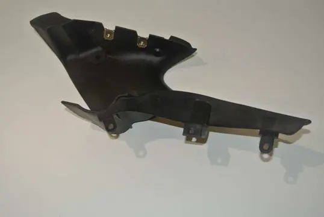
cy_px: 108
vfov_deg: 32.0
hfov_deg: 46.4
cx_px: 162
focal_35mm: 42
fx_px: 378
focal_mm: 15.7
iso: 200
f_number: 4.2
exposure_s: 1/60
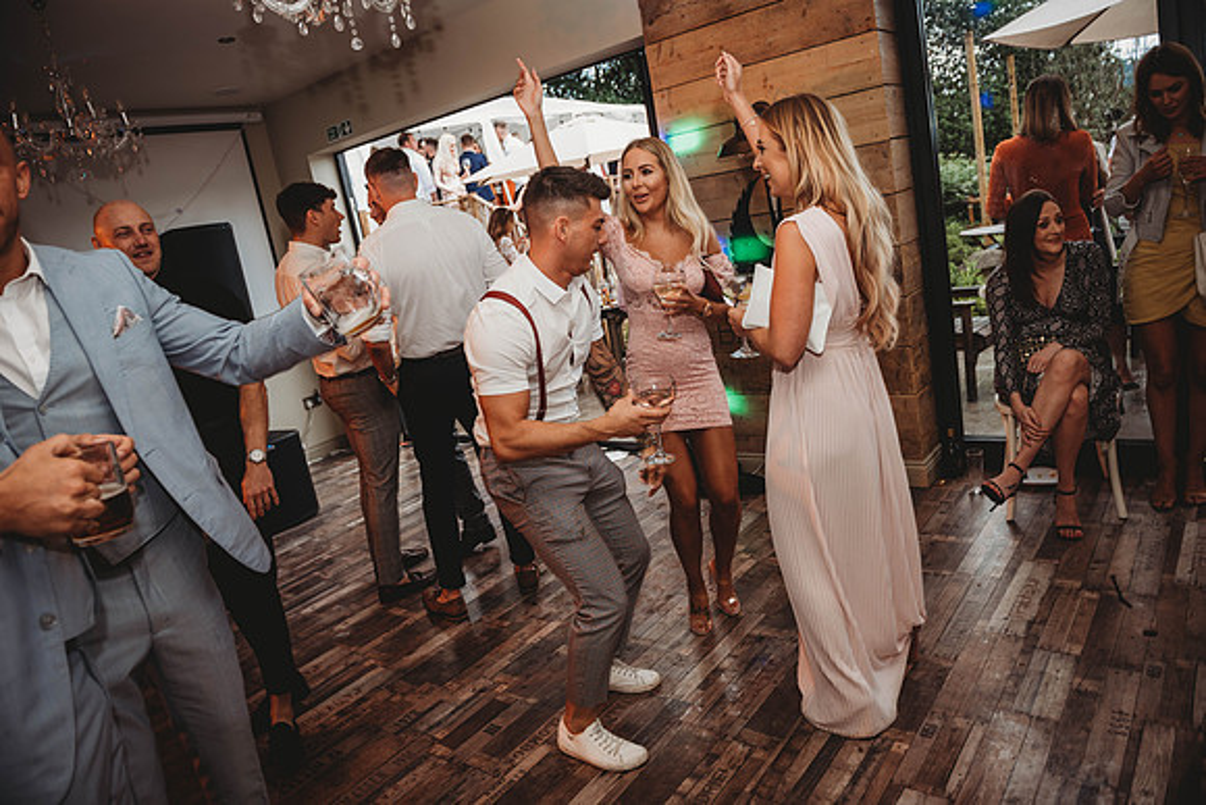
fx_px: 804
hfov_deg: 73.7
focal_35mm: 24
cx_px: 603
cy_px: 402
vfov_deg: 53.2
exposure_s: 1/60
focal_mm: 24
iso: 320
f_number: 4
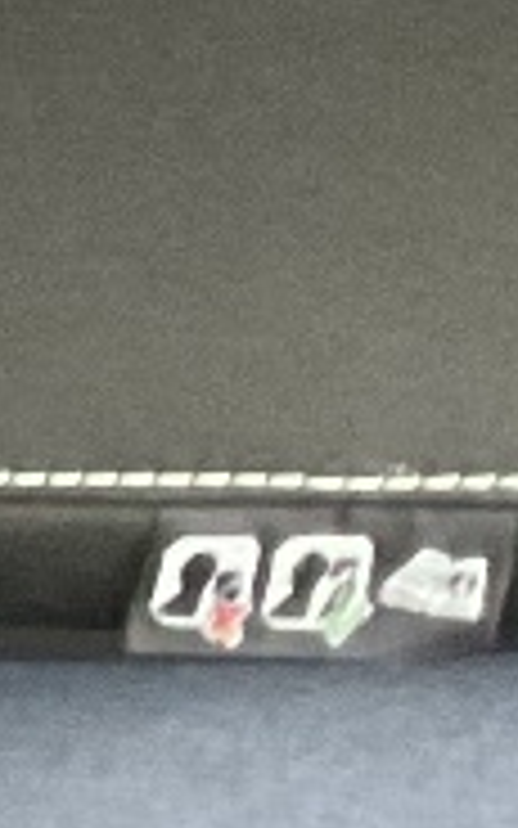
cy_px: 2048
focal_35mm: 301
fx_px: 6799
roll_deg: +0.2
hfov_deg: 3.7
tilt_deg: -20.8
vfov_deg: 6.6
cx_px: -2685
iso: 200
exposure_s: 1/40
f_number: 1.8
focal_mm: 3
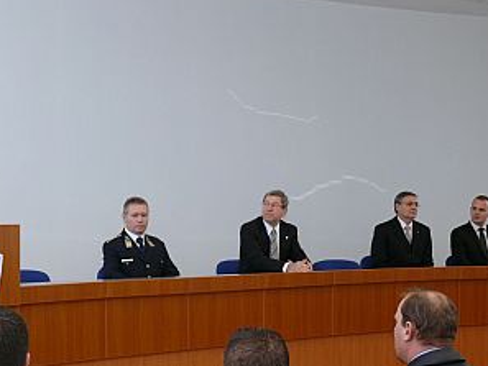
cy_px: 208
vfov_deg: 27.5
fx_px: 747
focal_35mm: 53
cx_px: 173
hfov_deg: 35.9
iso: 100
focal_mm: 7.4
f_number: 2.8
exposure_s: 1/30
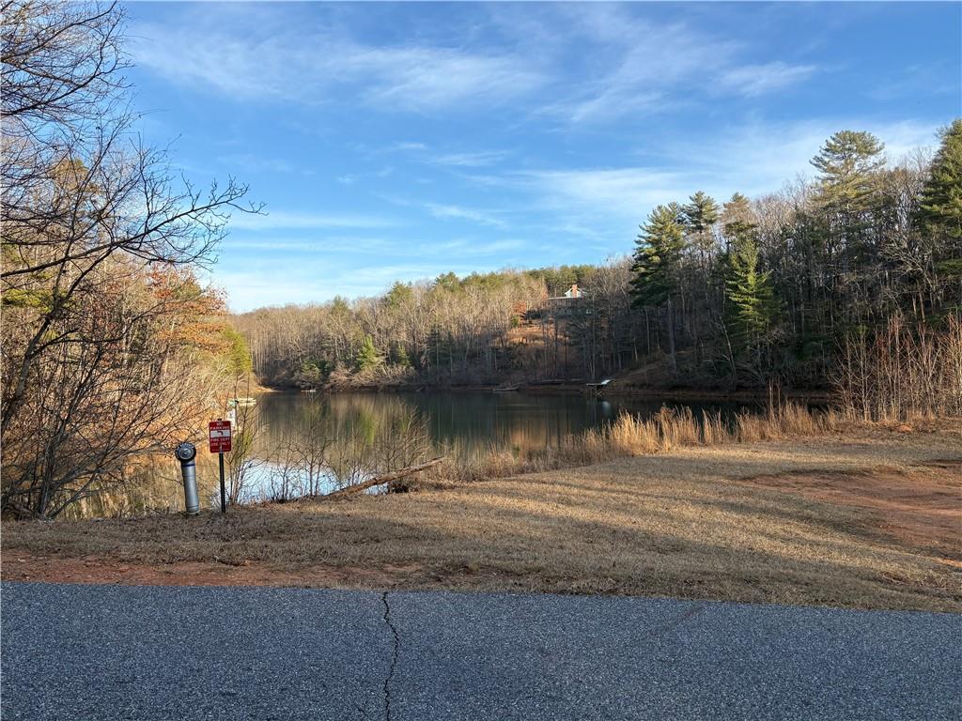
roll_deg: +1.9
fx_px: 723
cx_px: 481
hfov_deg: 67.3
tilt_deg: +1.7
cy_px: 360
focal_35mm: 26
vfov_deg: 53.1
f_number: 1.6
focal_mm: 5.96
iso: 50
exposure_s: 1/1751
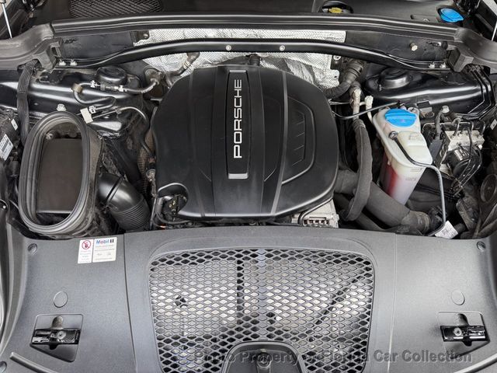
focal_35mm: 24
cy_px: 186
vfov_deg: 56.8
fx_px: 345
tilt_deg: -48.3
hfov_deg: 71.6
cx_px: 248
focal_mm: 6.76
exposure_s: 1/174
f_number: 1.78
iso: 125
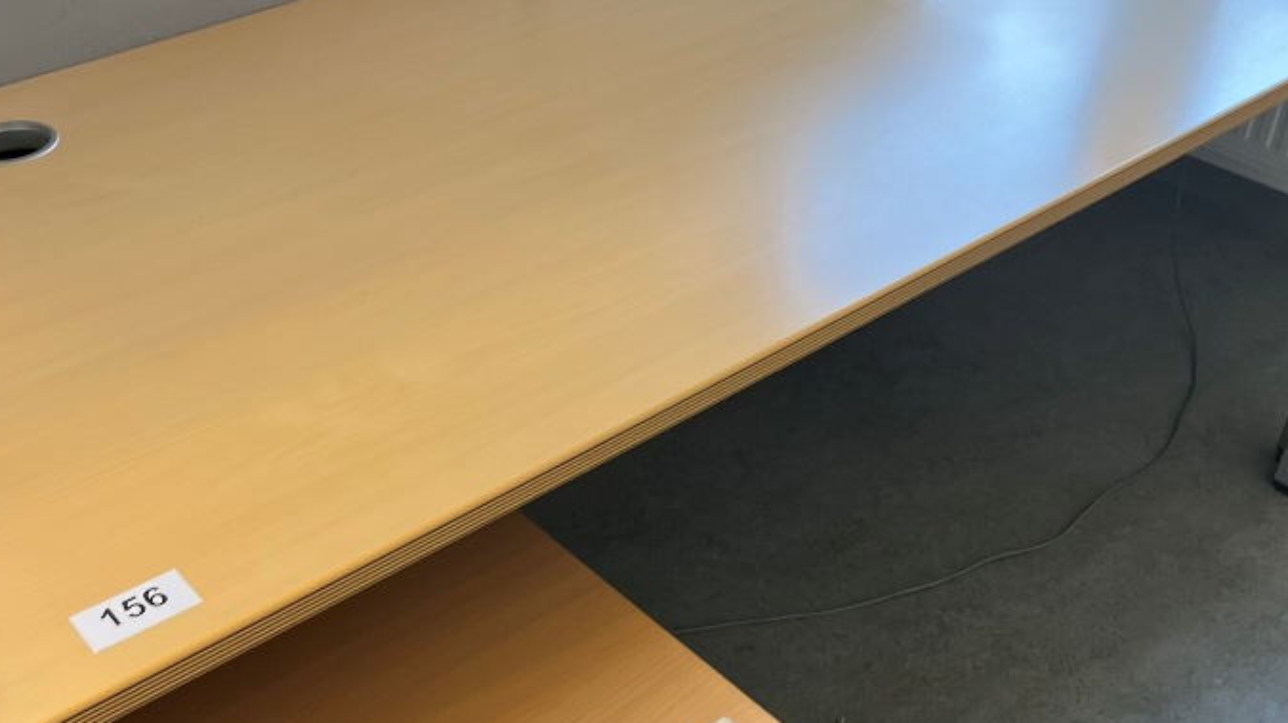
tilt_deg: -42.1
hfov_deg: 47.3
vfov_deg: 27.4
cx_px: 557
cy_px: 504
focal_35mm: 43
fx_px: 1468
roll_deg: +1.6
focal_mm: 5.1
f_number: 1.6
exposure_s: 1/100
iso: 125
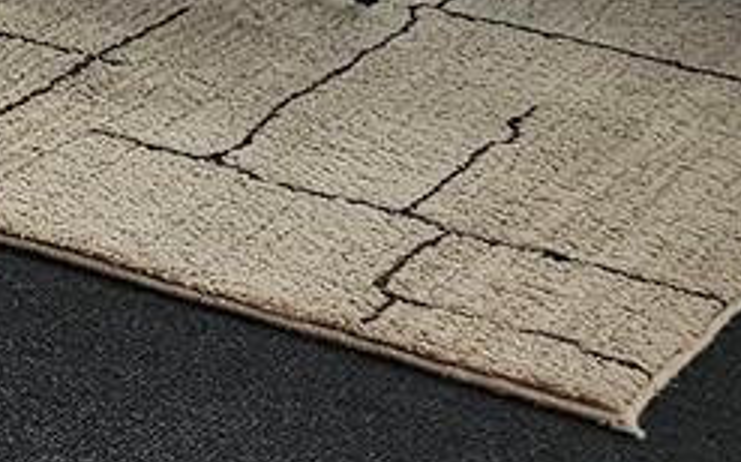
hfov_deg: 12.0
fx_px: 3189
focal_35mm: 158
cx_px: -666
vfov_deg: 7.2
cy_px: -990
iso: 200
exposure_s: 1/120
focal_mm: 6.3
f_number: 1.7
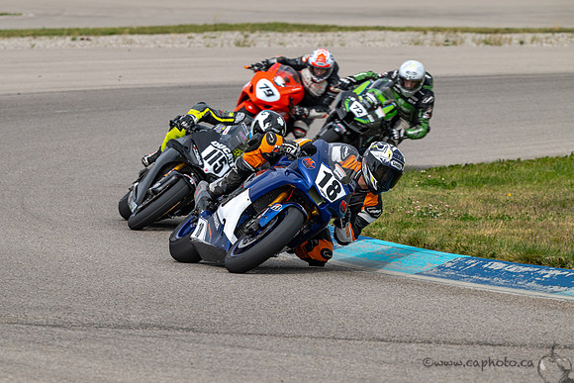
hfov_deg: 6.0
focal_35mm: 344
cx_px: 245
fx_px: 5487
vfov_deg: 4.0
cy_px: 220
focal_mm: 300
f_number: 9
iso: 250
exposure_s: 1/800
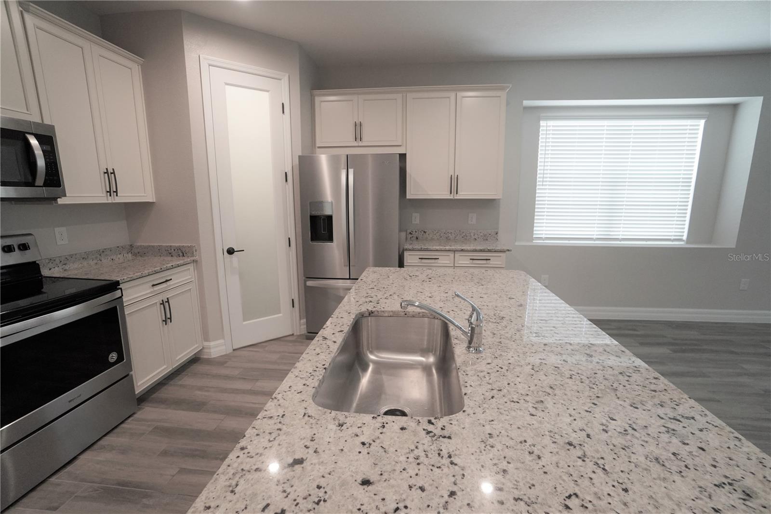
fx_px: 321
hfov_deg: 100.4
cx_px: 386
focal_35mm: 15
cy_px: 257
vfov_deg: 77.3
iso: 1600
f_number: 4
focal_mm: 10
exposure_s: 1/160
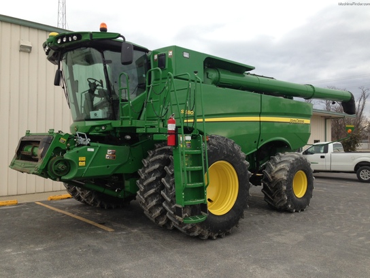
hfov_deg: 55.4
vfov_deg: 42.9
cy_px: 139
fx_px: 353
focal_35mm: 33
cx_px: 185
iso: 50
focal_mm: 4.13
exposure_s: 1/220
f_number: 2.4
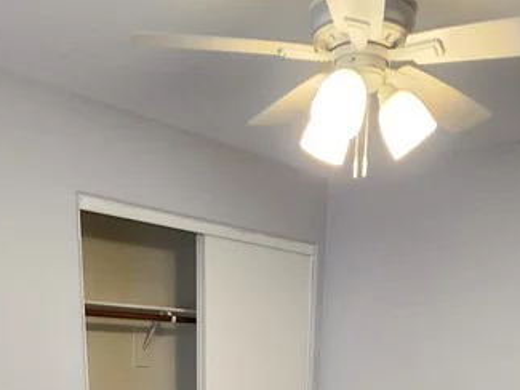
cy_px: 548
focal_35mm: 41
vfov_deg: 27.3
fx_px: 616
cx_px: 296
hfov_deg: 45.6
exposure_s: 1/60
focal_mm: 1.7
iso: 320
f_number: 2.2
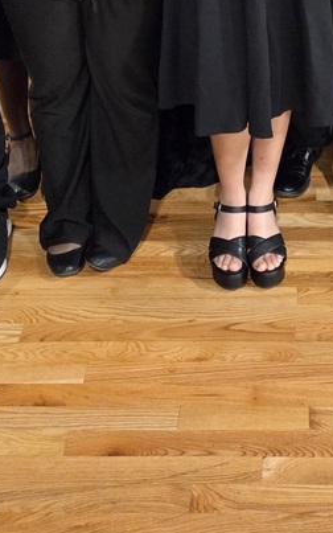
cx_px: 267
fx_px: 900
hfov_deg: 20.7
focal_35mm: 62
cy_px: -135
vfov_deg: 28.0
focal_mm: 5.4
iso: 2000
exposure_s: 1/120
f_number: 1.8
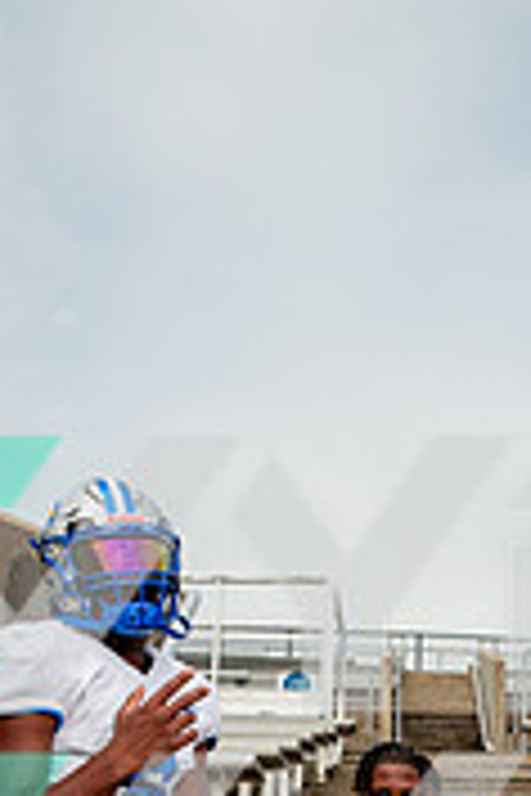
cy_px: 895
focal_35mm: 61
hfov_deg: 21.8
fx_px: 1350
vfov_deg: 29.4
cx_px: 464
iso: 125
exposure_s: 1/400
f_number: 7.1
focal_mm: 24
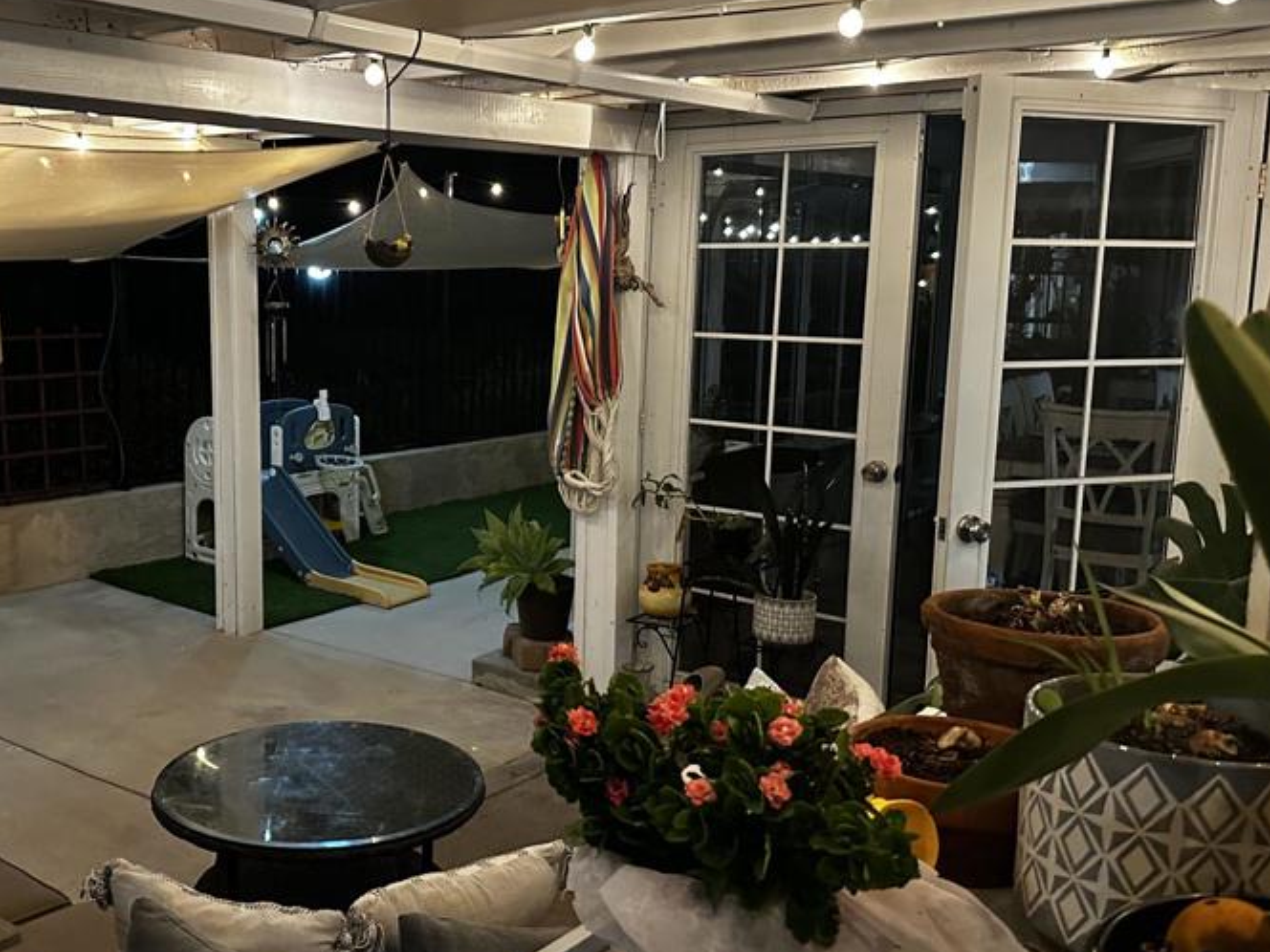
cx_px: 411
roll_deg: -0.3
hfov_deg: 49.2
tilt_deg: -8.7
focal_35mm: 37
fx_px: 1357
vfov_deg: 38.7
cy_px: 461
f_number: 1.78
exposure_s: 1/30
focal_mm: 6.86
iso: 800
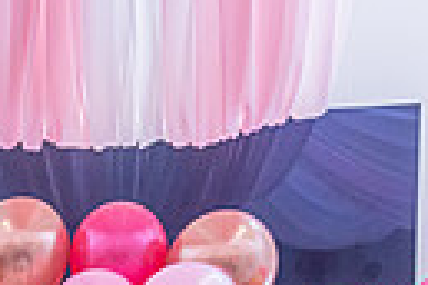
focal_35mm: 108
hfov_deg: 18.1
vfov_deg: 11.6
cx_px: -63
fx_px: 1284
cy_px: 547
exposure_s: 1/125
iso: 1600
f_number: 4
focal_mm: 24
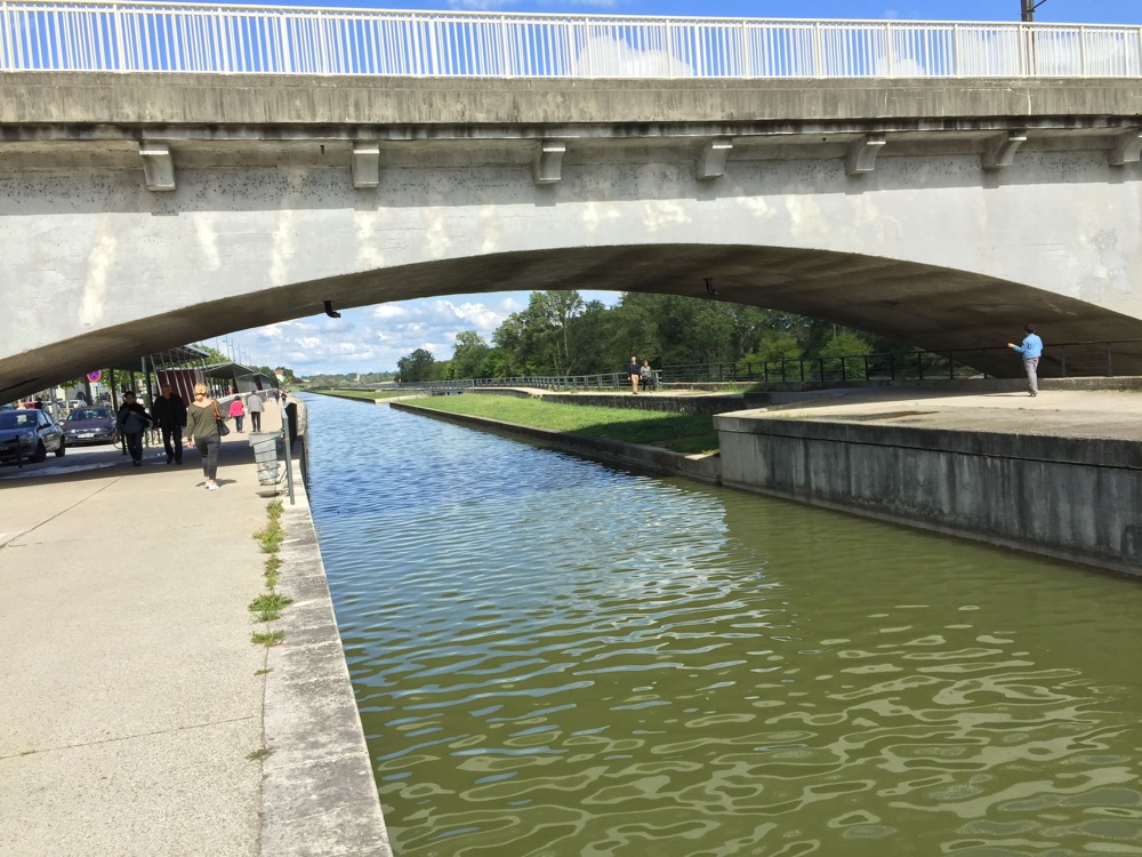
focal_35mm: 29
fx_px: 957
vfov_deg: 48.2
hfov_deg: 61.7
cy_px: 428
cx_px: 571
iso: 32
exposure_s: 1/1582
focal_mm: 4.15
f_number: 2.2
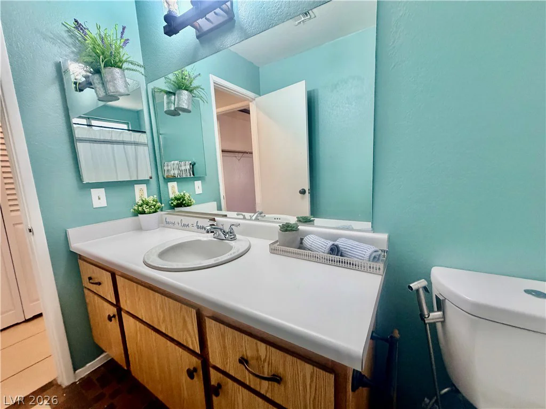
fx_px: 221
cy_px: 204
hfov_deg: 102.1
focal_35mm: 14
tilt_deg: -9.4
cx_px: 273
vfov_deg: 85.7
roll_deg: +2.5
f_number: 2.2
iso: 200
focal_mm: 2.22
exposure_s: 1/120
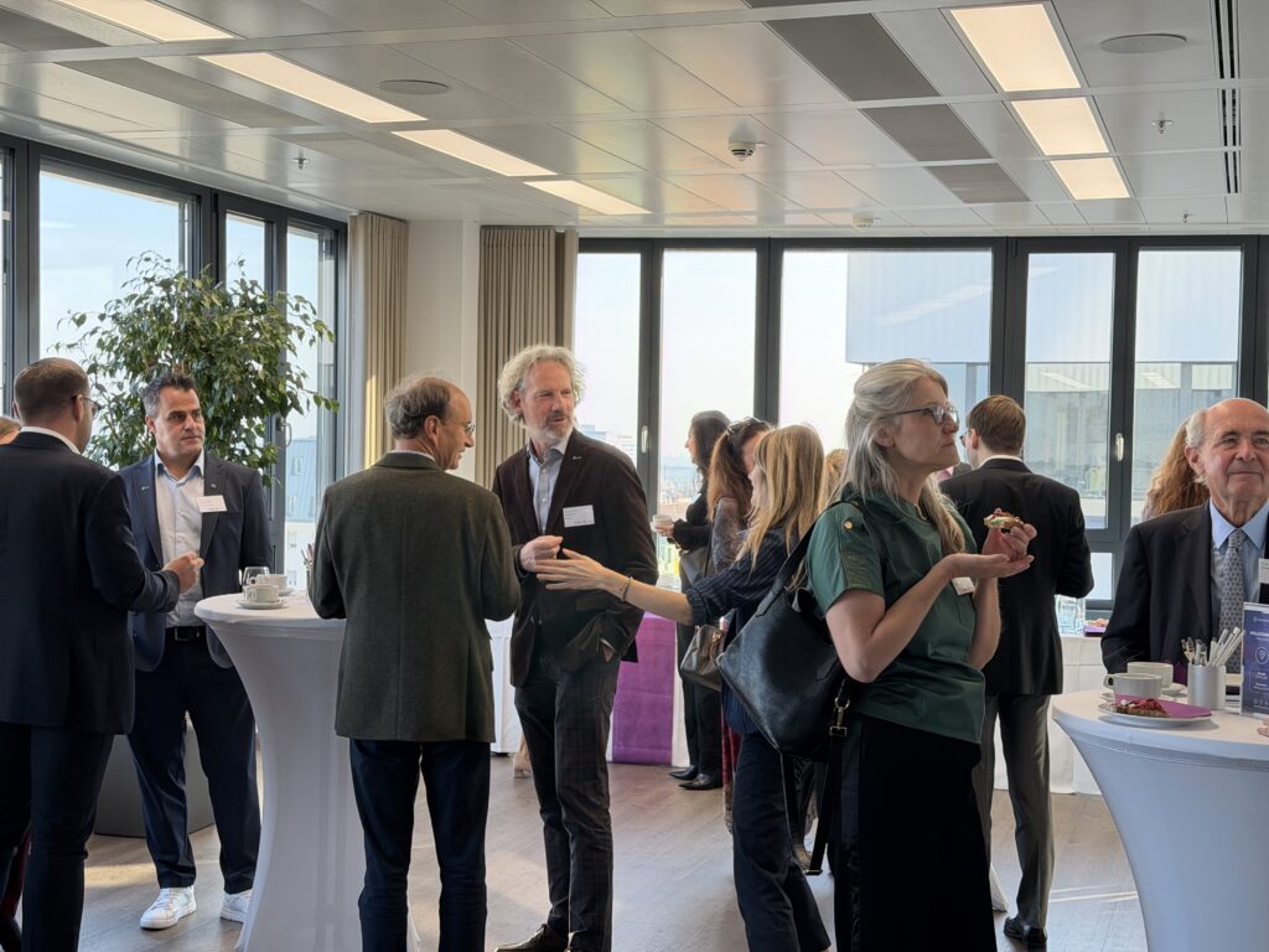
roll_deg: -1.0
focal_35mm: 48
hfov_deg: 39.7
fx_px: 1760
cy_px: 476
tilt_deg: -1.8
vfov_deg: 30.3
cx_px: 634
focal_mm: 6.76
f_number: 1.78
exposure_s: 1/131
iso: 50
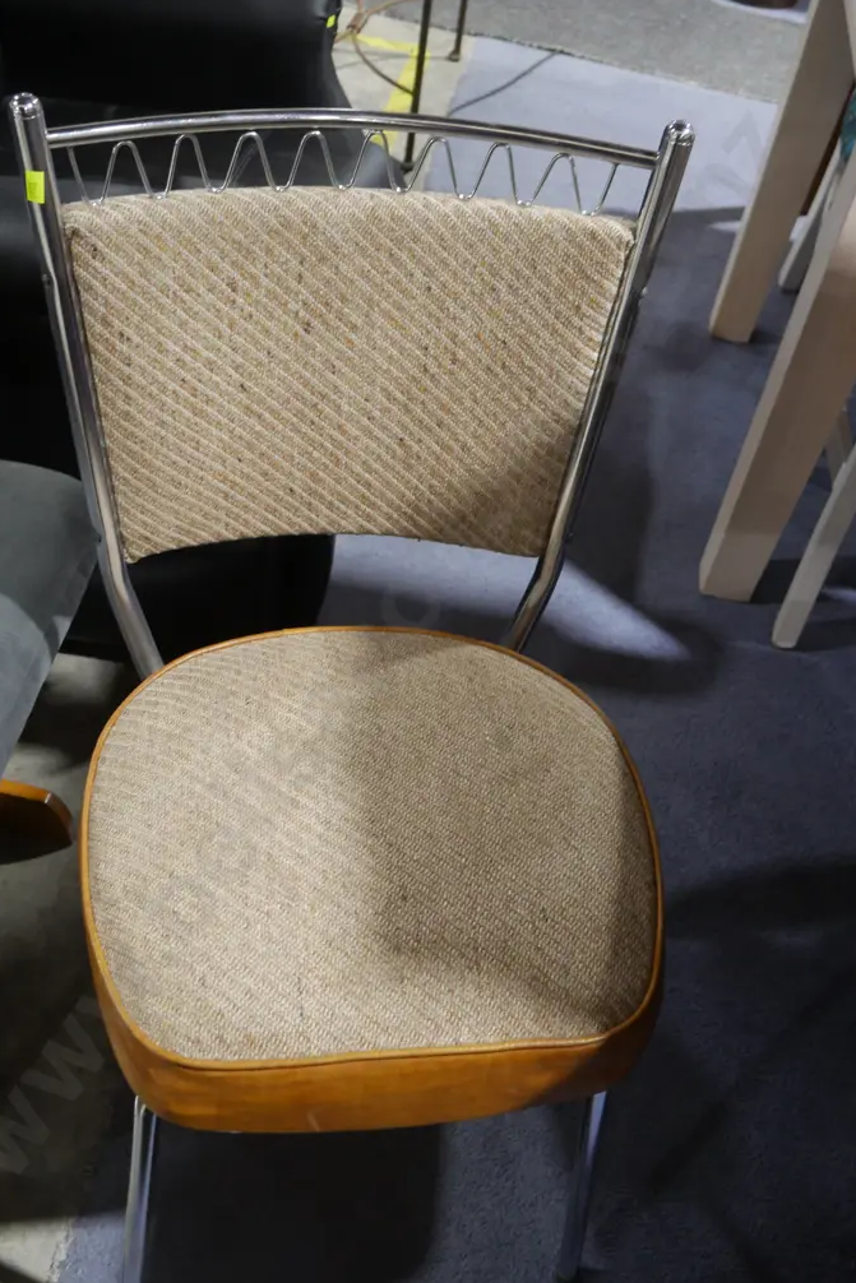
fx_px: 1283
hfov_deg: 36.8
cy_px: 649
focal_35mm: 36
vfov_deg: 53.1
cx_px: 377
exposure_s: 1/60
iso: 1250
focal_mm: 17
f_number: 4
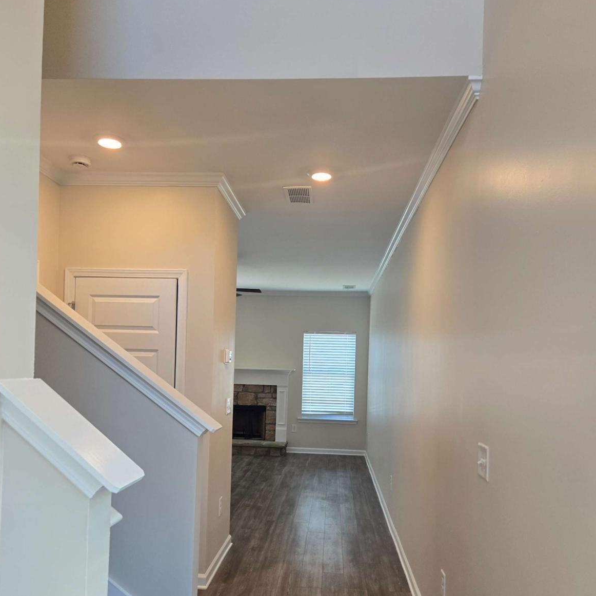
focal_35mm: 28
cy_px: 362
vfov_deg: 56.8
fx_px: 545
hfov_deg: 57.3
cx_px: 289
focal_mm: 5.4
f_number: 1.8
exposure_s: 1/120
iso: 160
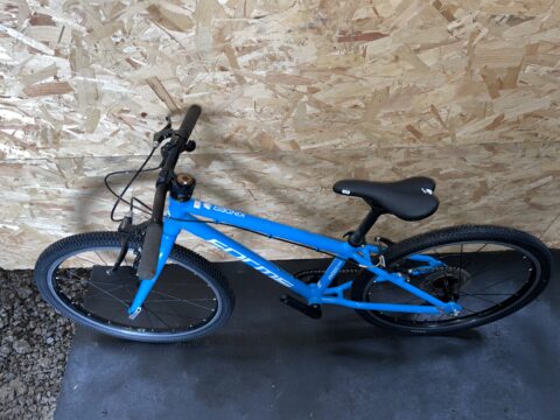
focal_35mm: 26
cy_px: 210
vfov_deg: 53.1
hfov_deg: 67.3
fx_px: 421
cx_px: 280
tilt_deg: -51.8
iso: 50
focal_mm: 4.2
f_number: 1.6
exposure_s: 1/17
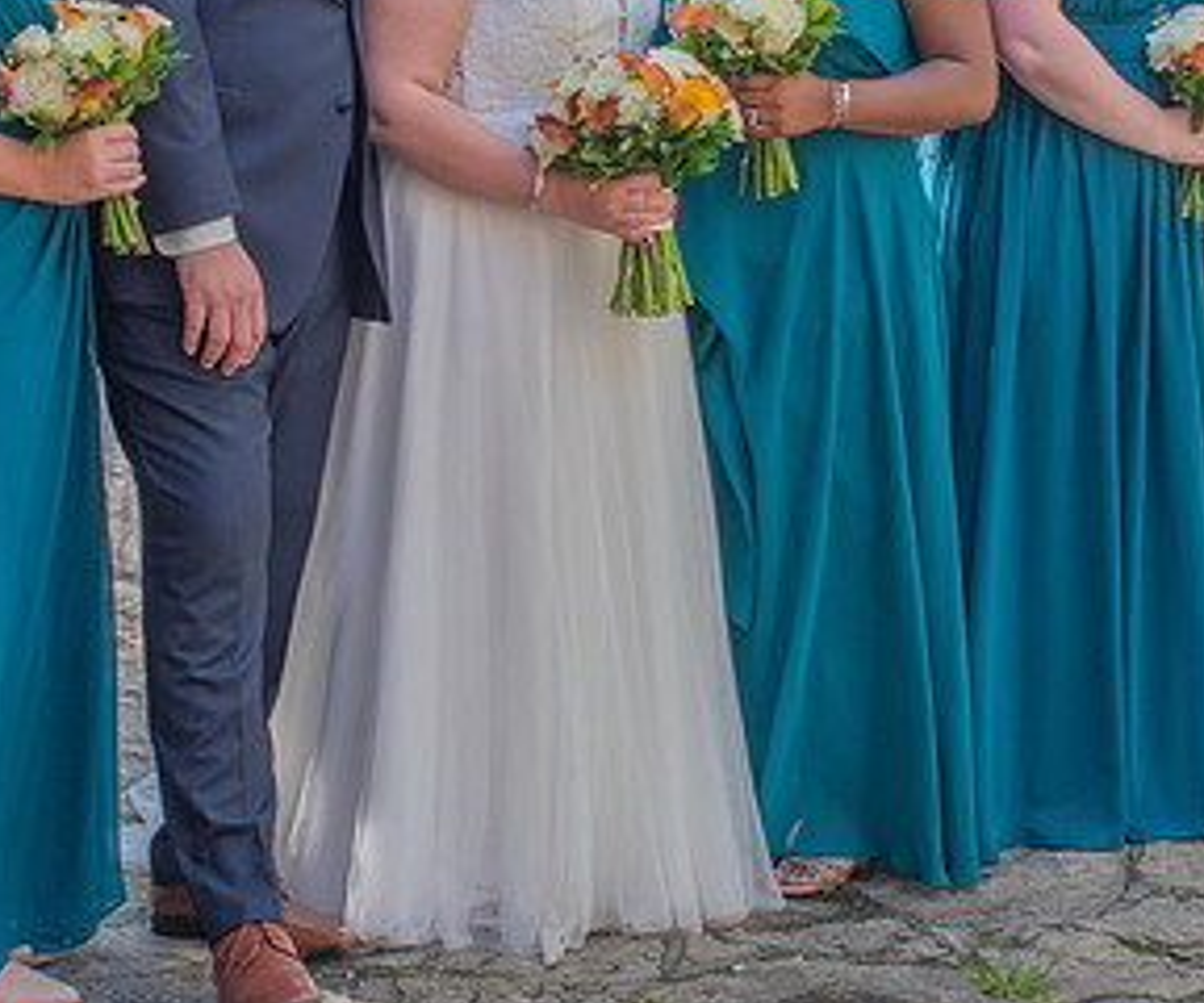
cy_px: 142
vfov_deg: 15.2
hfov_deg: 18.3
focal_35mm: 103
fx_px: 3731
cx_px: 523
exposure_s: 1/160
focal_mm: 28
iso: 400
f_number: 6.3
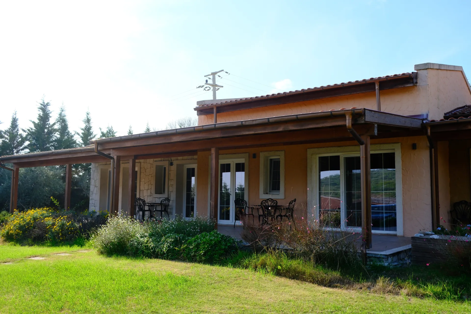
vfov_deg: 41.1
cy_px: 157
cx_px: 236
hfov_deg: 58.7
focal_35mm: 32
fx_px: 419
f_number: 5.6
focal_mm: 21.4
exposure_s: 1/550
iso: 320
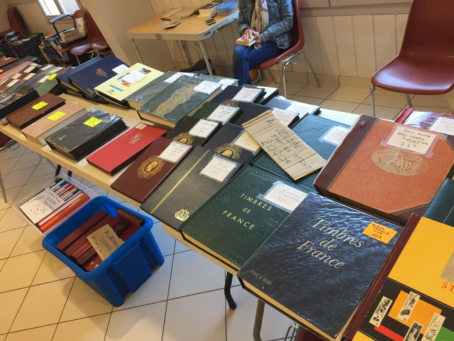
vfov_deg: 48.2
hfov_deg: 61.7
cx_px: 227
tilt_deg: -33.2
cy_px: 170
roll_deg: +21.2
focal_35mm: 29
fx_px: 380
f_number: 2.2
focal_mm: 4.15
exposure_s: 1/33
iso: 50
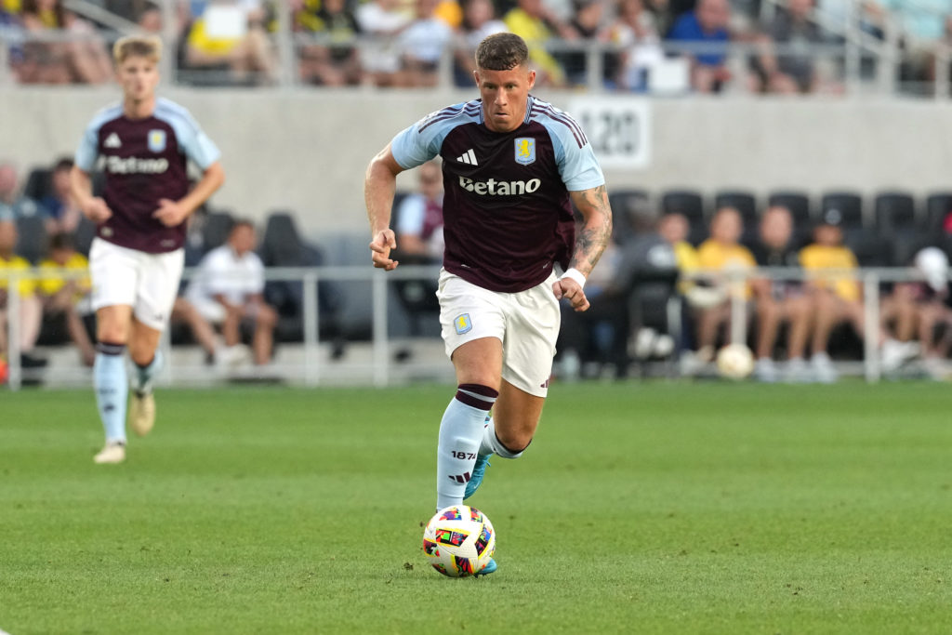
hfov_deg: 6.9
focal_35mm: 300
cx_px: 476
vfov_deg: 4.6
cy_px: 318
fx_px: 7934
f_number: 3.5
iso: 2500
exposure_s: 1/1600
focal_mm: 300
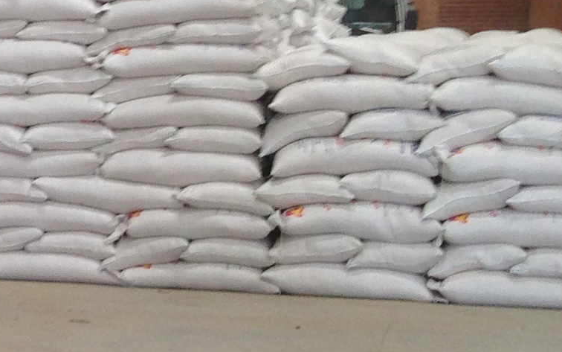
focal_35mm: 151
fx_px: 2313
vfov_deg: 8.7
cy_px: 139
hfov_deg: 12.5
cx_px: -474
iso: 64
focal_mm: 4.13
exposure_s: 1/120
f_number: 2.4
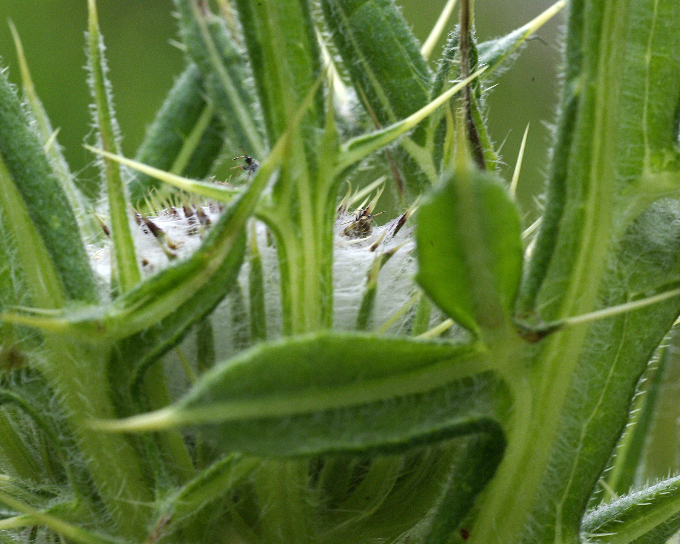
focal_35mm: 152
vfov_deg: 10.2
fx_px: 3059
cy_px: 272
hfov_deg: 12.7
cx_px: 300
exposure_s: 1/50
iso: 400
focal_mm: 90
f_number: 14
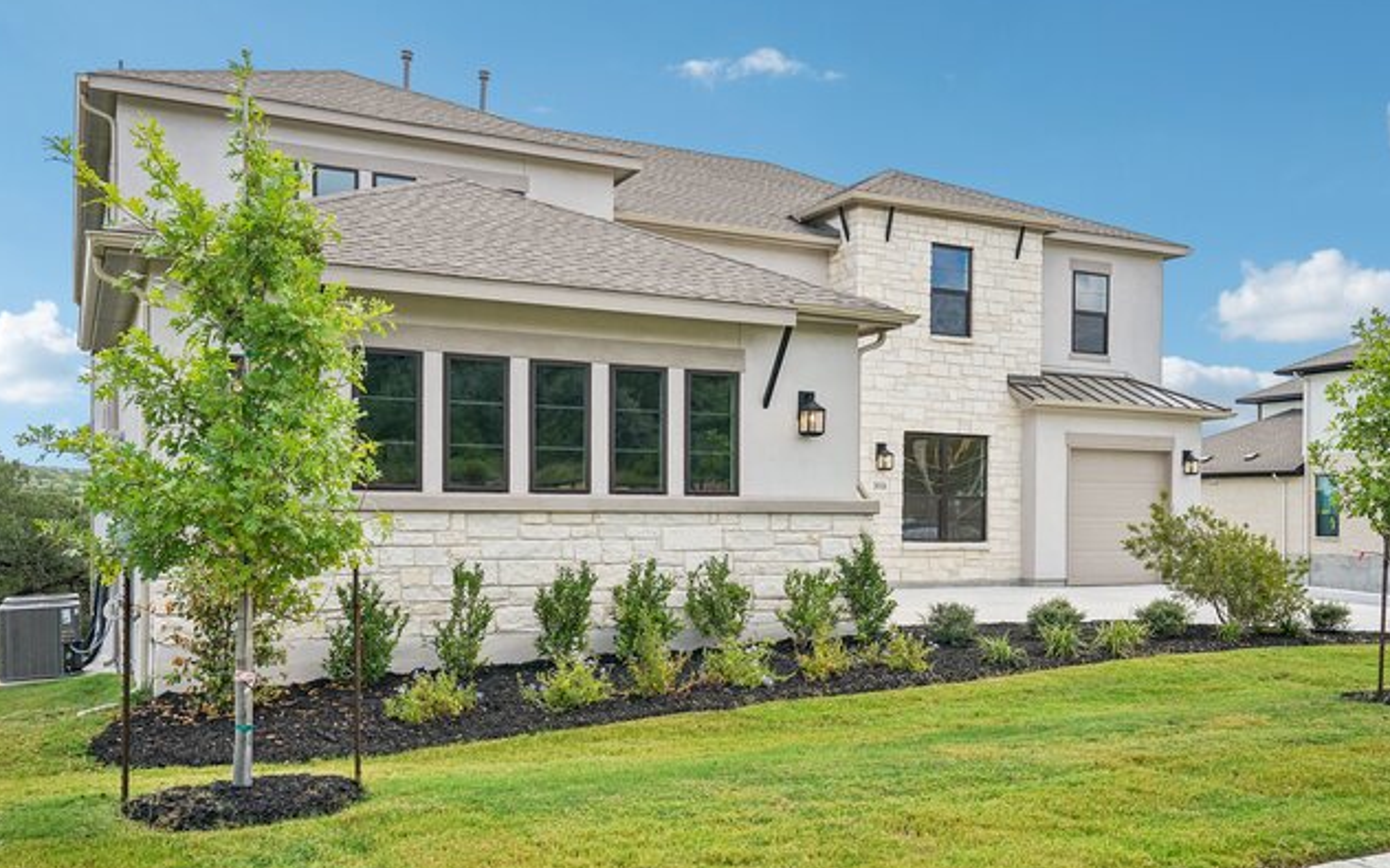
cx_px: 693
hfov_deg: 59.7
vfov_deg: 39.4
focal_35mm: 32
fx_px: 1212
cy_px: 421
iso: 200
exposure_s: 1/250
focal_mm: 31
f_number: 9
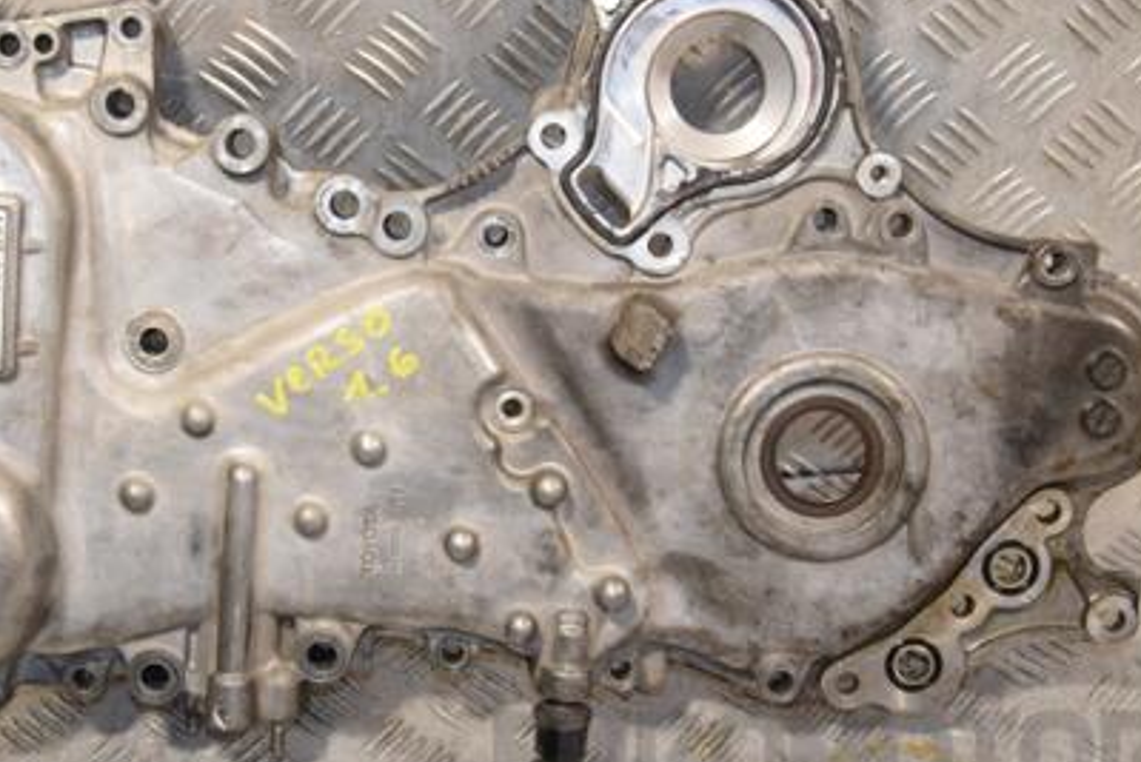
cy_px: 374
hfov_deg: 31.8
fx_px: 1997
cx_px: 439
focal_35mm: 63
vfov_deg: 21.6
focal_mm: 28
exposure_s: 1/200
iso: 800
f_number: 5
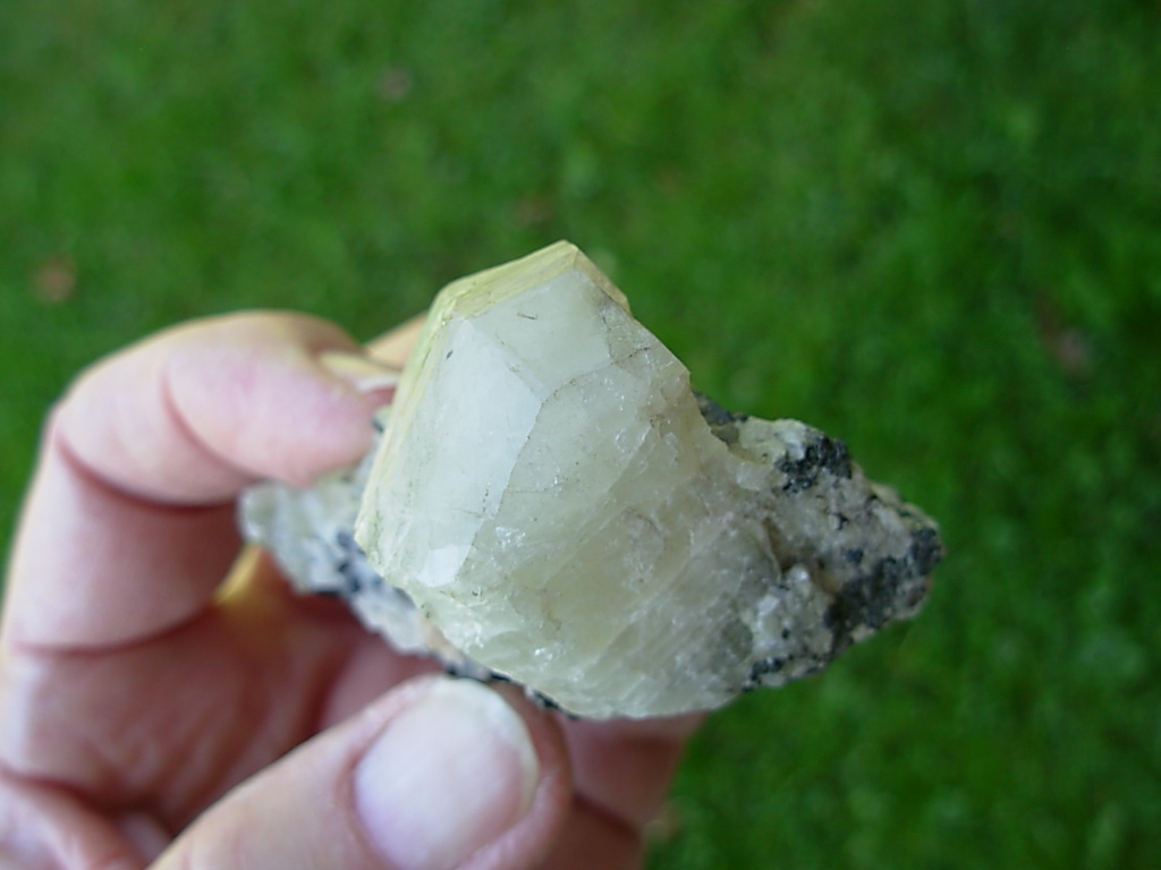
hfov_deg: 49.0
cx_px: 580
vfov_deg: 37.7
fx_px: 1274
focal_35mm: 38
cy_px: 435
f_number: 2.9
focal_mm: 6.3
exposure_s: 1/85.4
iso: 50
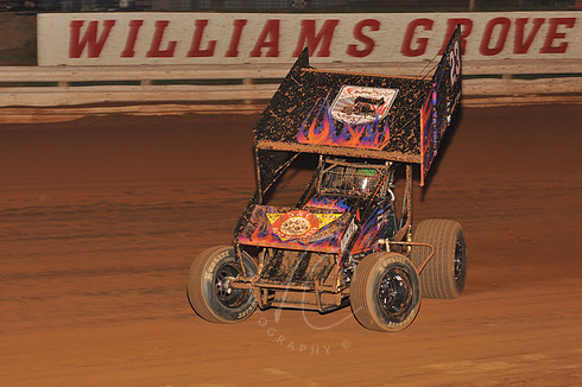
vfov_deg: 12.5
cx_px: 317
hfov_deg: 18.8
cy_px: 173
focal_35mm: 109
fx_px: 1761
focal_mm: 92
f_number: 6.3
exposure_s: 1/250
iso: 800
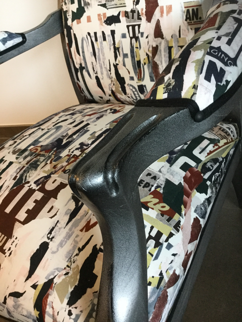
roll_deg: +21.0
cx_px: 121
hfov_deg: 45.4
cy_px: 161
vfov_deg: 58.4
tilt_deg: -36.0
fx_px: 289
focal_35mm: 31
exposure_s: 1/33
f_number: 2.4
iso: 250
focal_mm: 3.3
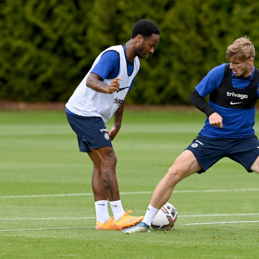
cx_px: 192
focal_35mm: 512
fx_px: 4334
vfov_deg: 3.4
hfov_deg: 3.4
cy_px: 130
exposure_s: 1/2000
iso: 800
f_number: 5.6
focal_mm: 400
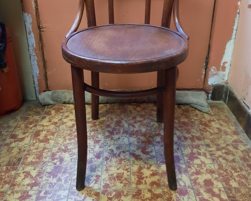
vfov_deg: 43.3
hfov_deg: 54.2
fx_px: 245
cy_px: 53
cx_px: 126
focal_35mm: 33
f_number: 2
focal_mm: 4.6
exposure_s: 1/25
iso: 500
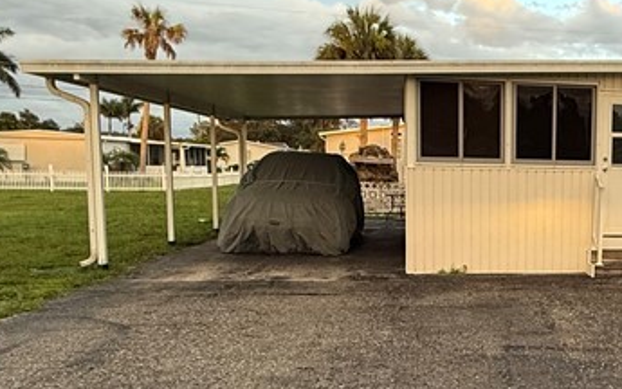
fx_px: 746
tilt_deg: -6.9
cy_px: 261
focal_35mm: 44
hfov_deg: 41.1
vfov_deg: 29.0
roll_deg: -0.7
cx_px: 581
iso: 200
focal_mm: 2.22
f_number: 2.2
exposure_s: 1/99
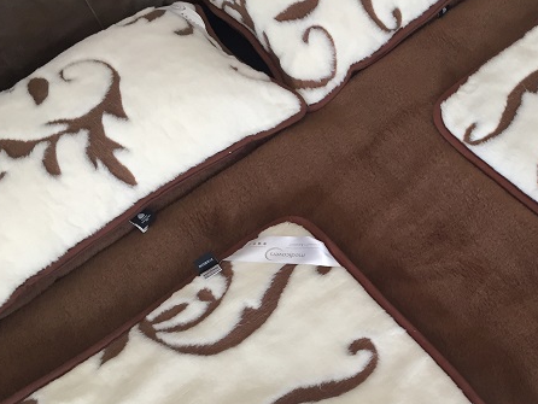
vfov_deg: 28.0
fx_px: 809
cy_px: 254
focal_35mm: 52
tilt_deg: -56.3
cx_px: 411
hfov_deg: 35.9
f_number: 2.2
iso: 40
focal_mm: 4.15
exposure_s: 1/33
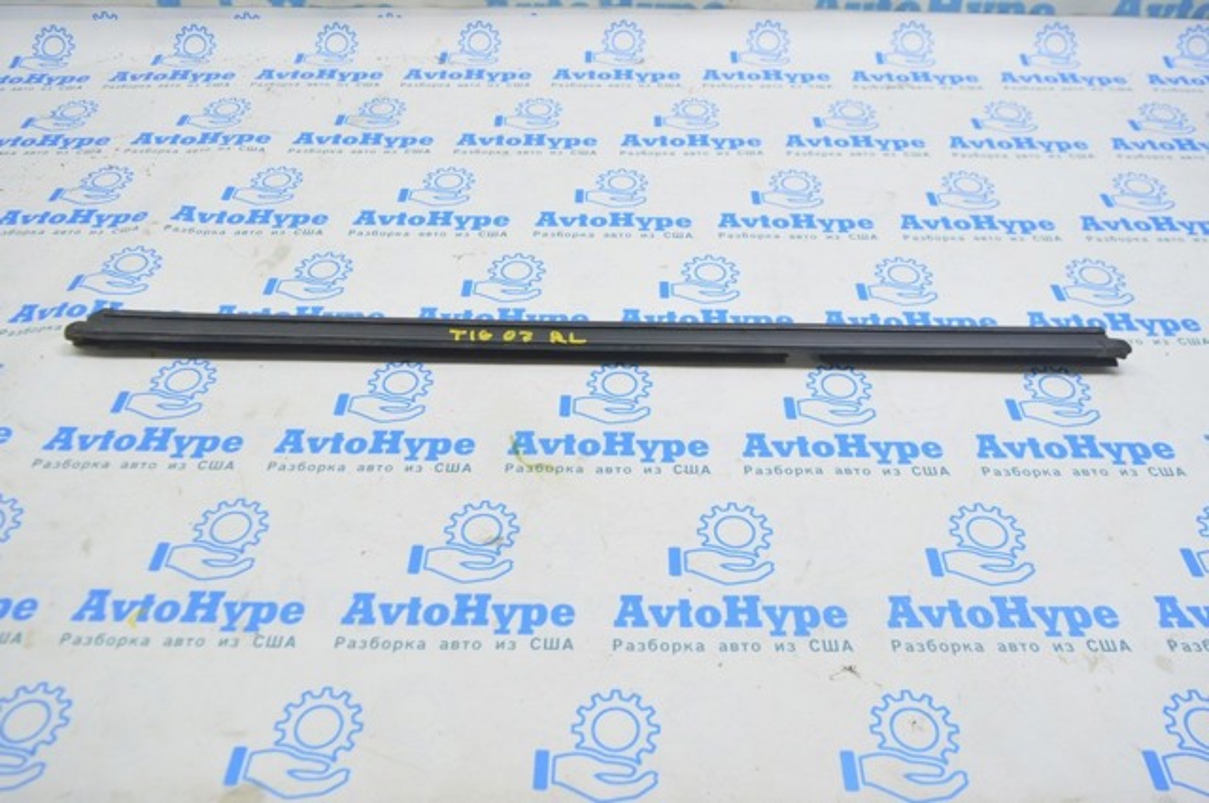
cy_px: 402
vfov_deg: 43.5
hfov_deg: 62.0
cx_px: 604
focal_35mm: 30
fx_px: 1006
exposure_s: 1/20
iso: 400
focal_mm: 20
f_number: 5.6
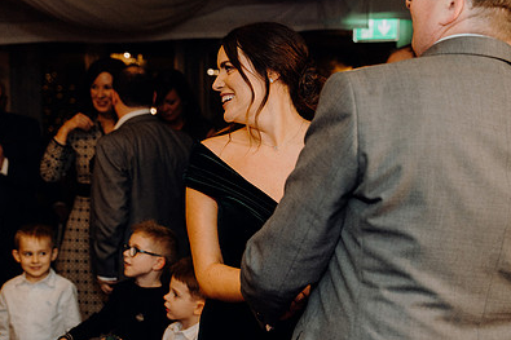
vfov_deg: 18.9
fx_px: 1022
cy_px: 200
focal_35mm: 72
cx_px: 278
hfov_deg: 28.1
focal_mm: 49
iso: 2500
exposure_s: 1/160
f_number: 3.5
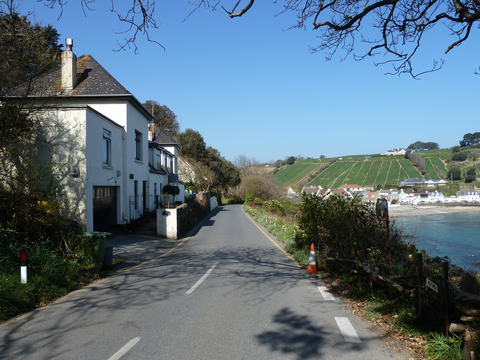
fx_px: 347
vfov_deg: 54.9
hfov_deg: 69.4
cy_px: 180
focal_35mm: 25
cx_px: 240
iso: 80
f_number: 4
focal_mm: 4.1
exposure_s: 1/500
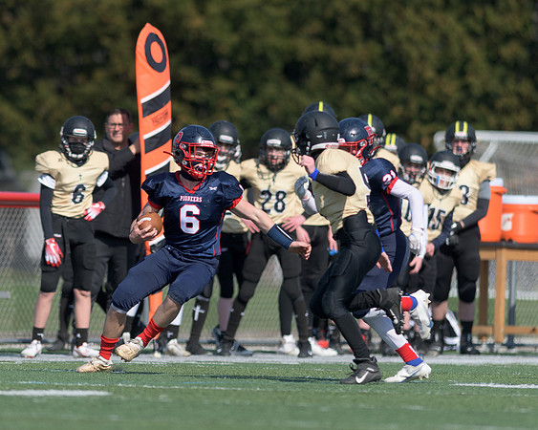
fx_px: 8606
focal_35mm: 541
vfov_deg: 2.9
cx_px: 220
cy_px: 130
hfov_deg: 3.6
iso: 200
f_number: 2.8
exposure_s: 1/5000
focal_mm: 300
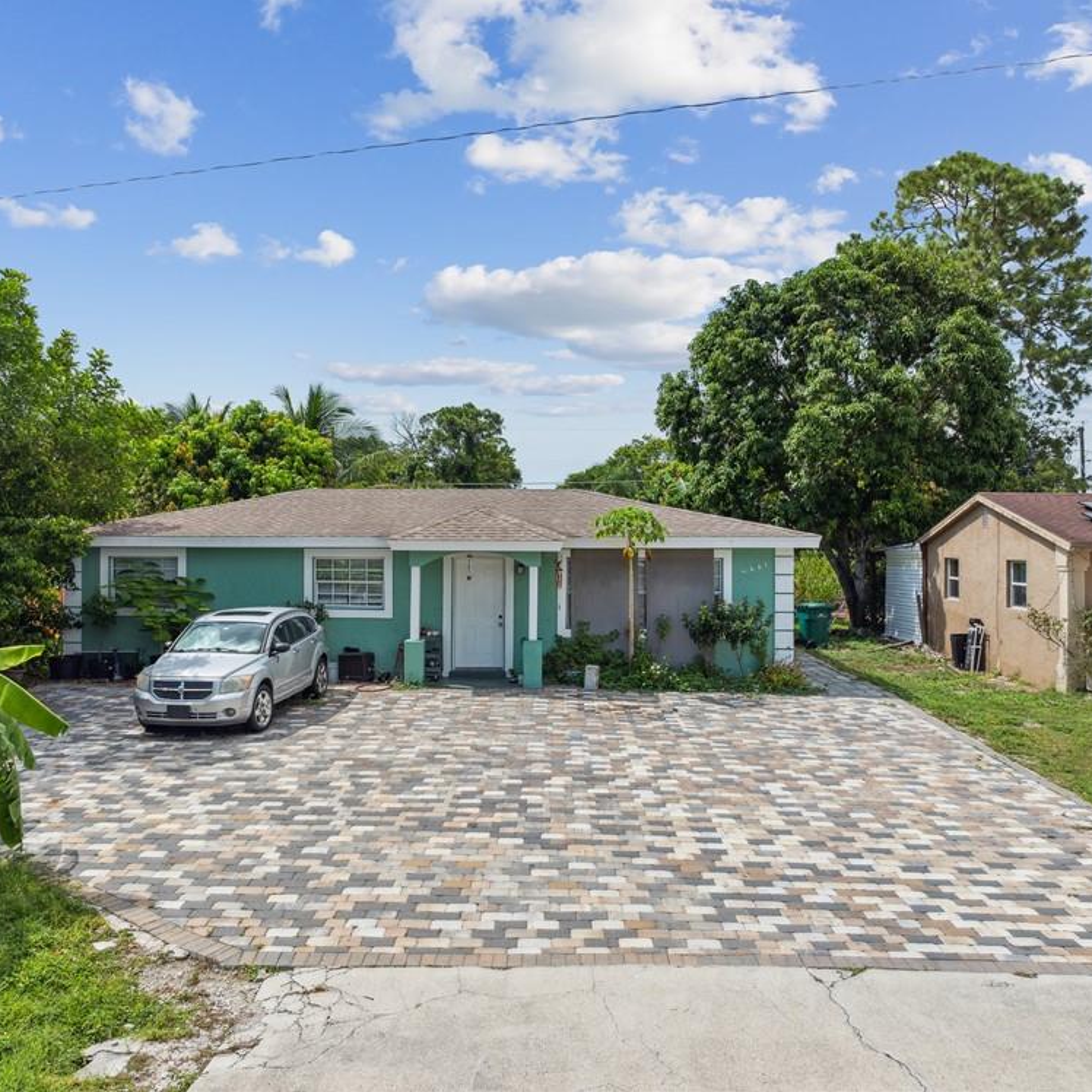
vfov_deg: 55.6
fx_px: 1035
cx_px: 479
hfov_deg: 55.5
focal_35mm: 29
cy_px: 534
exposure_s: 1/1000
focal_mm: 12.3
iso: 100
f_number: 5
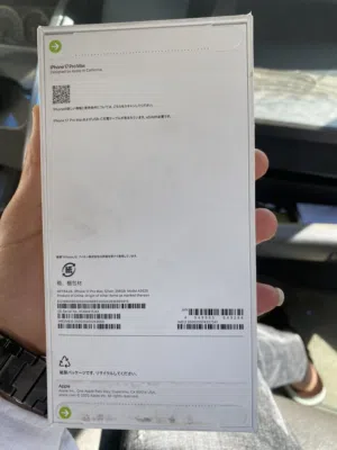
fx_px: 337
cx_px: 168
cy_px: 225
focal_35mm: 26
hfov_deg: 53.1
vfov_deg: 67.3
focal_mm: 4.25
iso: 32
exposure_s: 1/502
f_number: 1.8
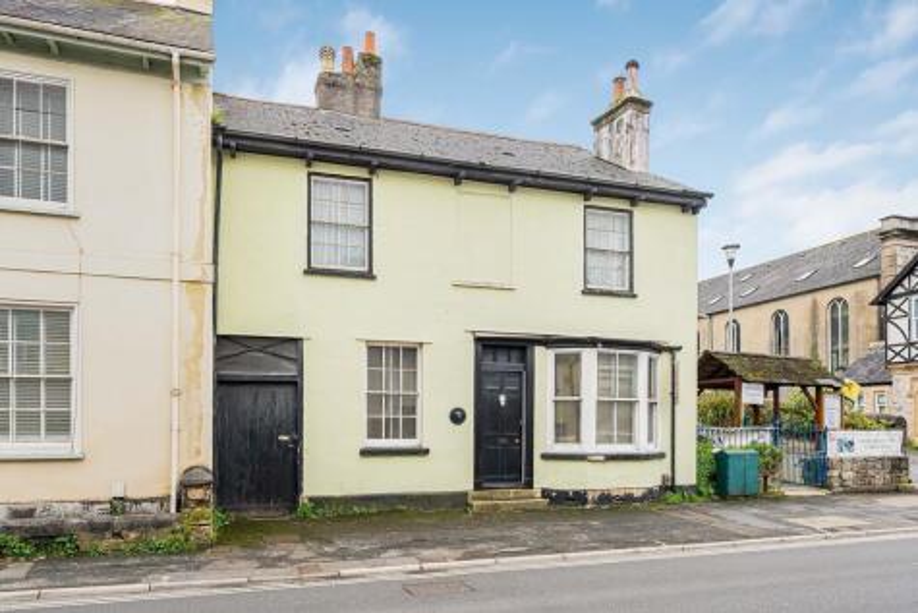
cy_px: 306
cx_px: 459
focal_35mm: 24
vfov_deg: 53.2
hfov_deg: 73.7
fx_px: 612
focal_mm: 24
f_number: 8
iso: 250
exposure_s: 1/60
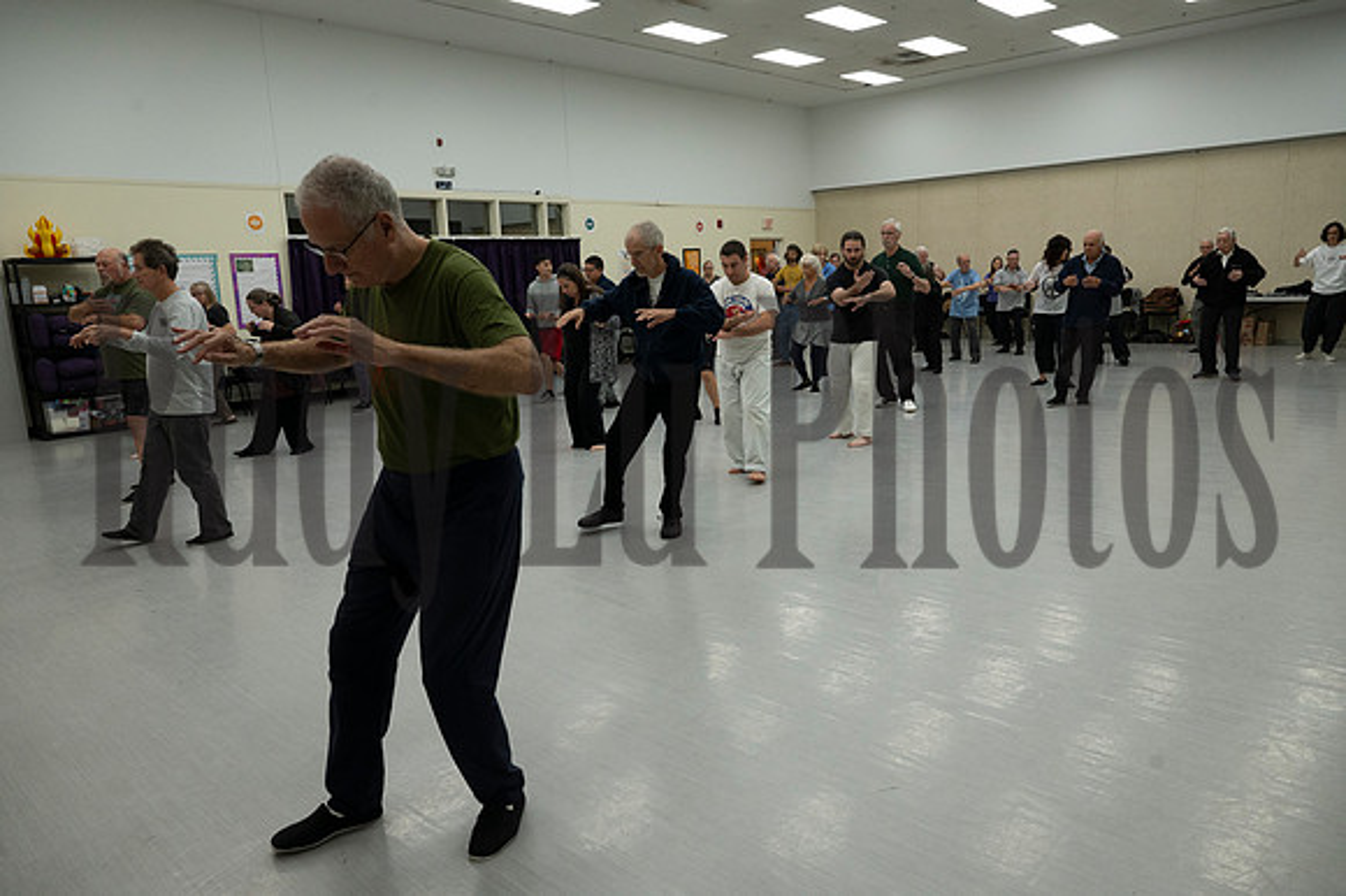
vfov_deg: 53.1
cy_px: 448
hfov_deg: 73.8
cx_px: 673
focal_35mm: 24
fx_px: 897
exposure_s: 1/200
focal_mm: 24
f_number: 6.3
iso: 2800
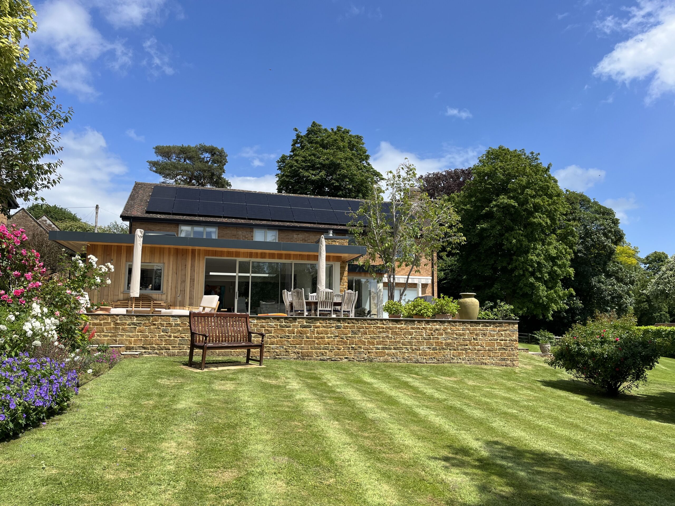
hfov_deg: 67.3
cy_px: 253
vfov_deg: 53.1
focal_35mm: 26
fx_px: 507
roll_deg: -0.2
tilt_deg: +7.5
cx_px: 338
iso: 50
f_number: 1.6
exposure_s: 1/2967
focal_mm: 5.1
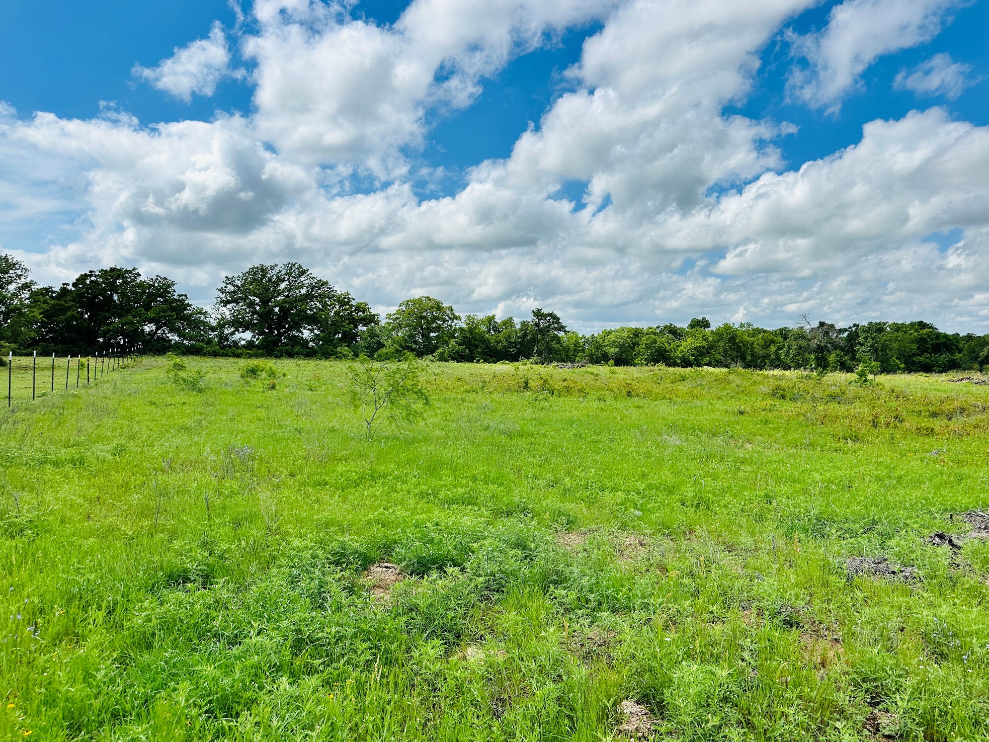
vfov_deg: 54.9
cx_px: 504
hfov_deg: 69.4
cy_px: 372
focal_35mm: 25
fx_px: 714
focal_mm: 6.86
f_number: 1.78
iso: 80
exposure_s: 1/8197
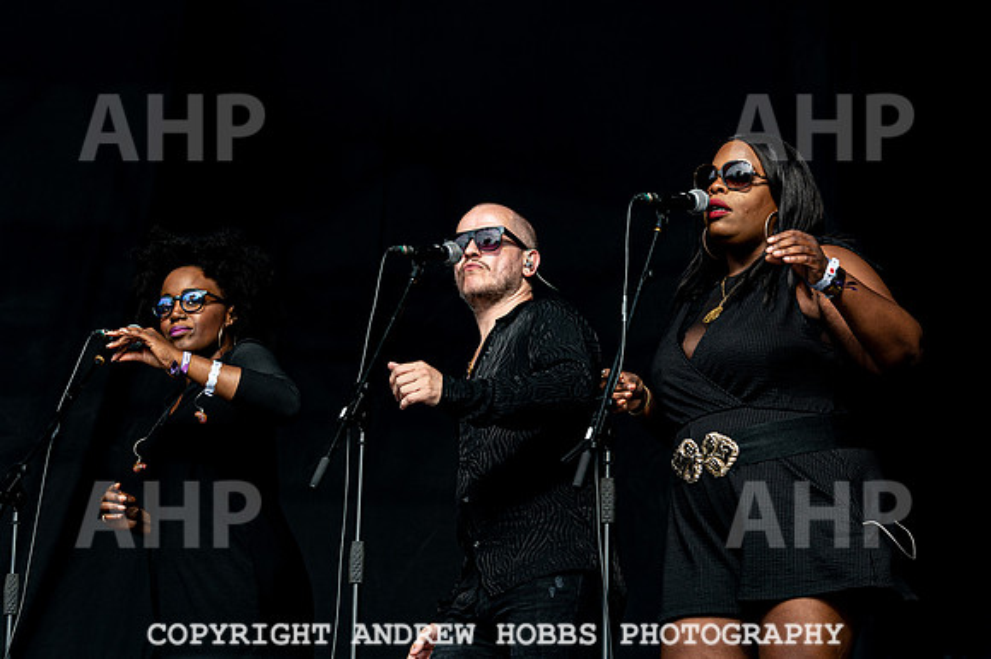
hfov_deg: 14.6
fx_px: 3864
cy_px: 267
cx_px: 566
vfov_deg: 9.8
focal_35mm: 140
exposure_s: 1/1000
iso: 500
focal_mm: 116
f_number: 5
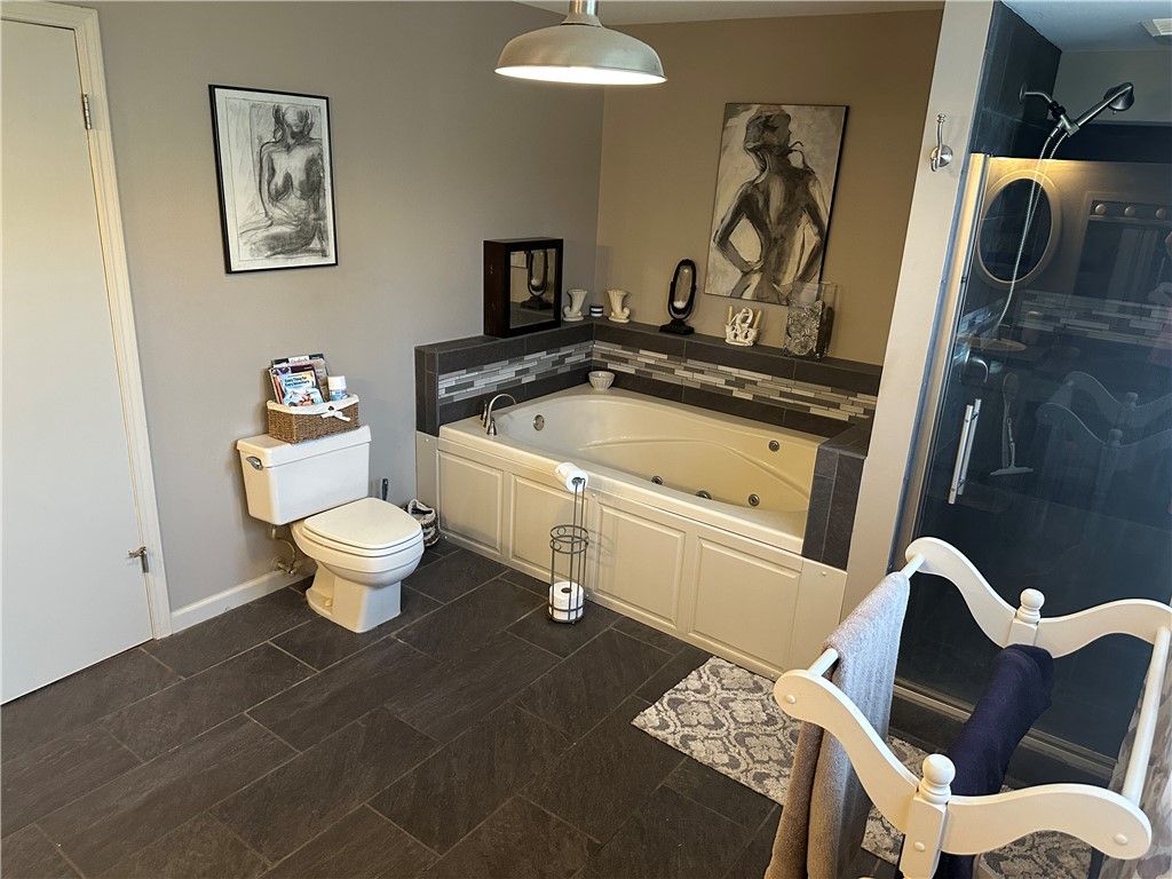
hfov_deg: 71.6
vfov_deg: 56.8
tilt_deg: -16.9
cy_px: 440
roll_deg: -3.0
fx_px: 813
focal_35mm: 24
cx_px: 586
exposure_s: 1/60
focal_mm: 6.86
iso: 400
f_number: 1.78
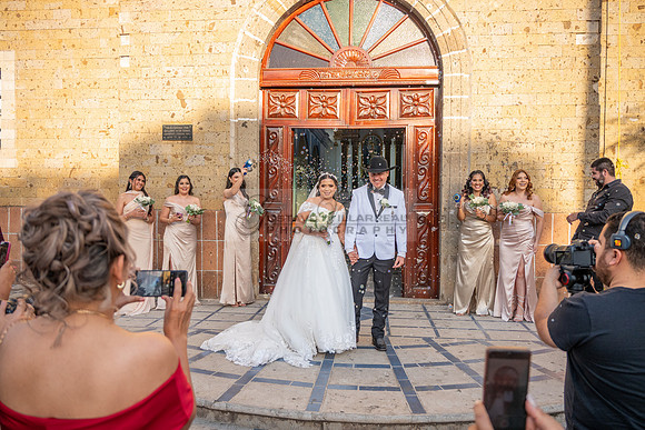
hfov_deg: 65.5
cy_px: 215
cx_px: 322
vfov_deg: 46.4
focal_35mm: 28
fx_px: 502
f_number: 4
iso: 1000
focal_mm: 28
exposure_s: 1/1600
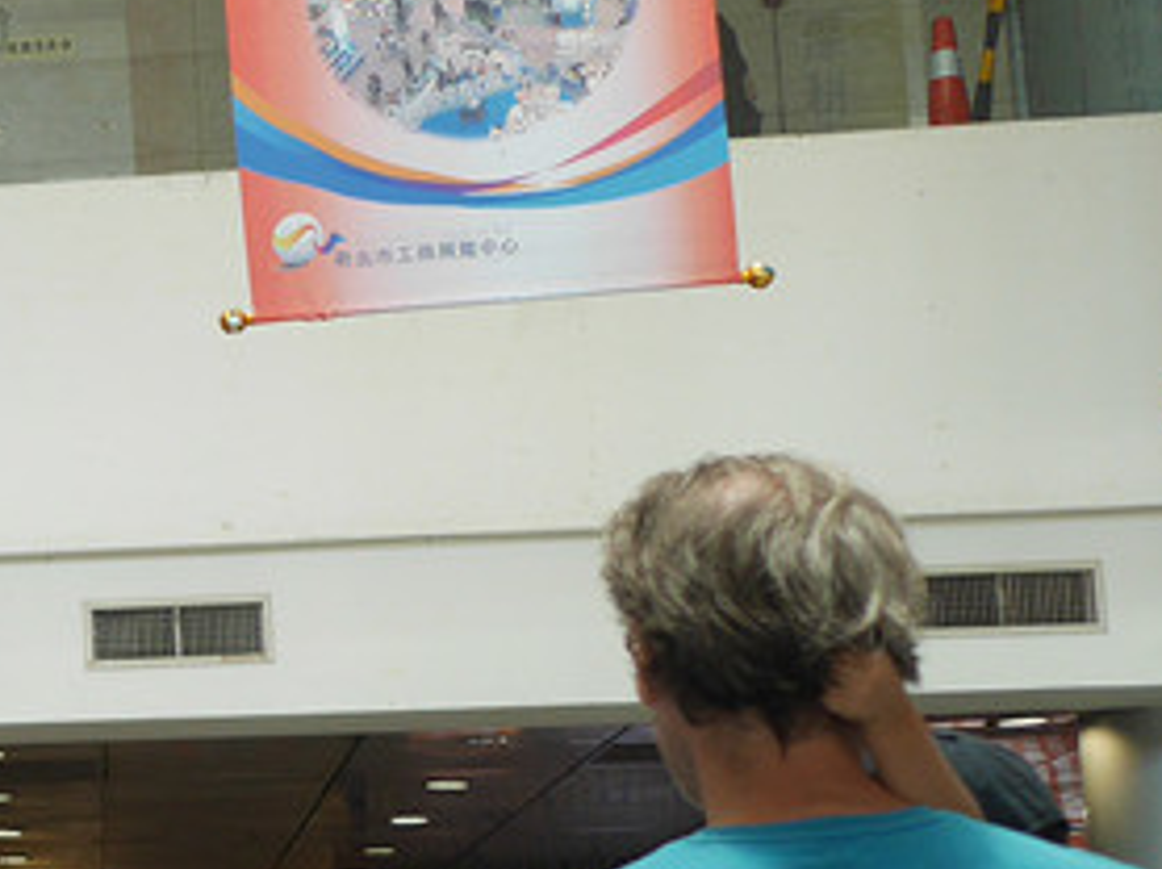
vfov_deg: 13.7
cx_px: -731
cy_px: 564
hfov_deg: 16.2
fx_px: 3622
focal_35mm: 108
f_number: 2.2
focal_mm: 15
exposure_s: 1/160
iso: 200
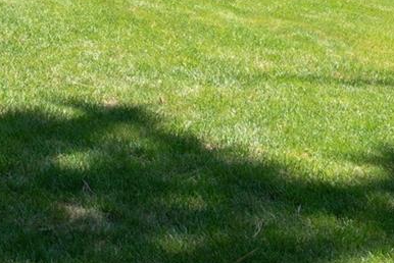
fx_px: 1106
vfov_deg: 12.6
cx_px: -223
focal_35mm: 101
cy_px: -185
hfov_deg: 17.8
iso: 400
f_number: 7.1
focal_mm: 26
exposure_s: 1/320
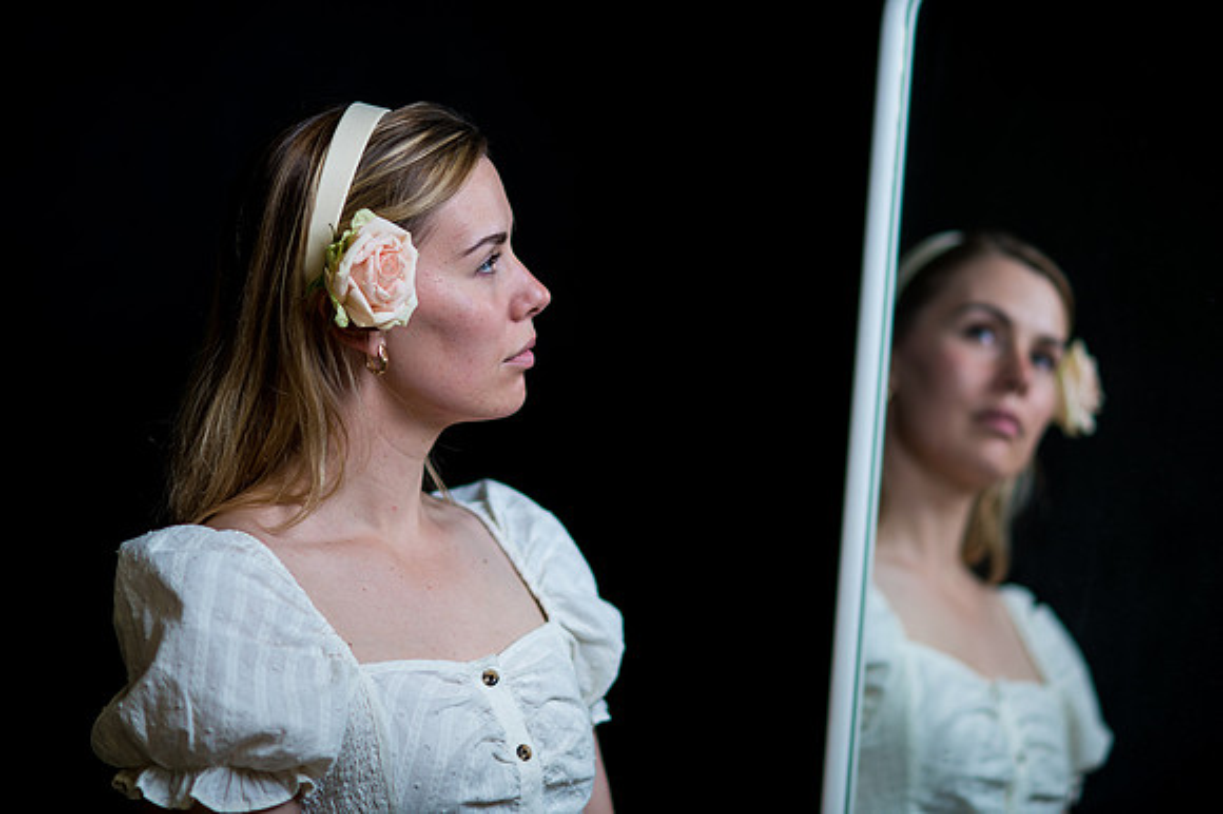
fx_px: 3923
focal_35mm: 116
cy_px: 366
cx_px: 672
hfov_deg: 17.7
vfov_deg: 11.8
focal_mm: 105
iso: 200
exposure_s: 1/200
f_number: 2
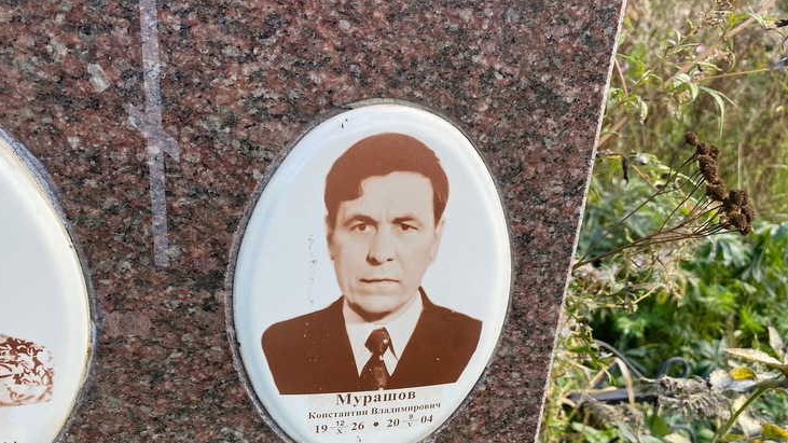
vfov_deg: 37.3
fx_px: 648
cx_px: 364
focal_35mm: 31
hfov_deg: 62.6
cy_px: 300
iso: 32
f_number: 1.8
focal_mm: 4.25
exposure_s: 1/698
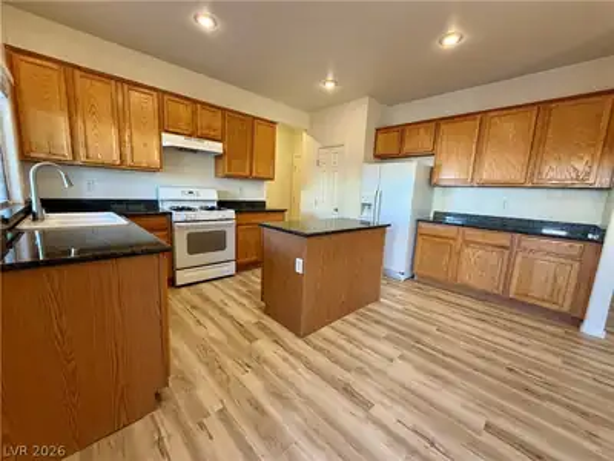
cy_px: 230
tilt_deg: -9.2
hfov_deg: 102.1
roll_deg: -2.5
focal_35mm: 14
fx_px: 248
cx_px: 307
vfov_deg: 85.7
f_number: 2.2
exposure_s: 1/120
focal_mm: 2.22
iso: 250
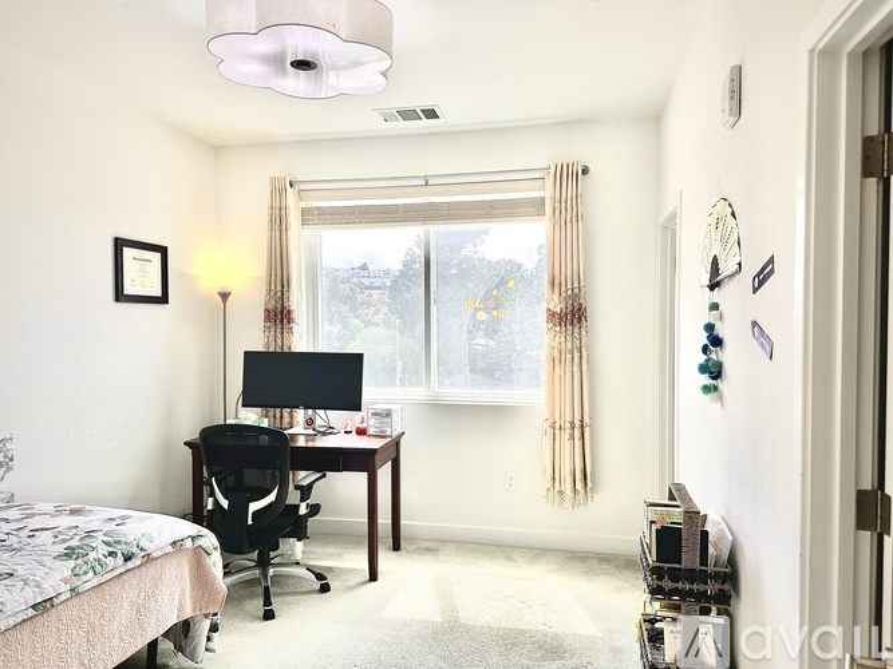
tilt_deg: -1.5
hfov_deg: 71.6
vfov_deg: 56.8
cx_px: 446
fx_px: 619
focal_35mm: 24
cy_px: 334
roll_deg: -0.2
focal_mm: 6.86
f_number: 1.78
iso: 80
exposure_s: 1/435
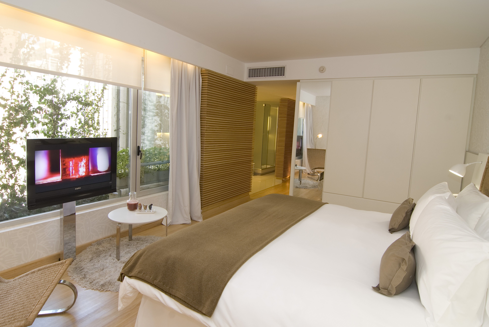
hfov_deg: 89.9
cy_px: 164
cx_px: 244
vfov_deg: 67.5
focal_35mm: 18
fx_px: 245
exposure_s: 1/4
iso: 100
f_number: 8
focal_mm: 12
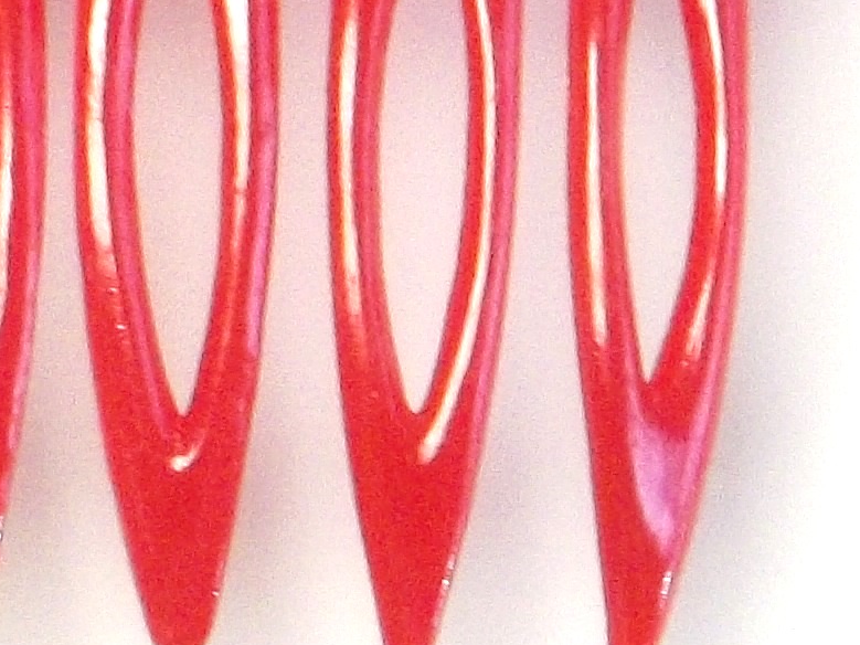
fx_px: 15997
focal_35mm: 644
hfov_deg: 3.1
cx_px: 336
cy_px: -709
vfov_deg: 2.3
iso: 160
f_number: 5.1
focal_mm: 21
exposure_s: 1/40
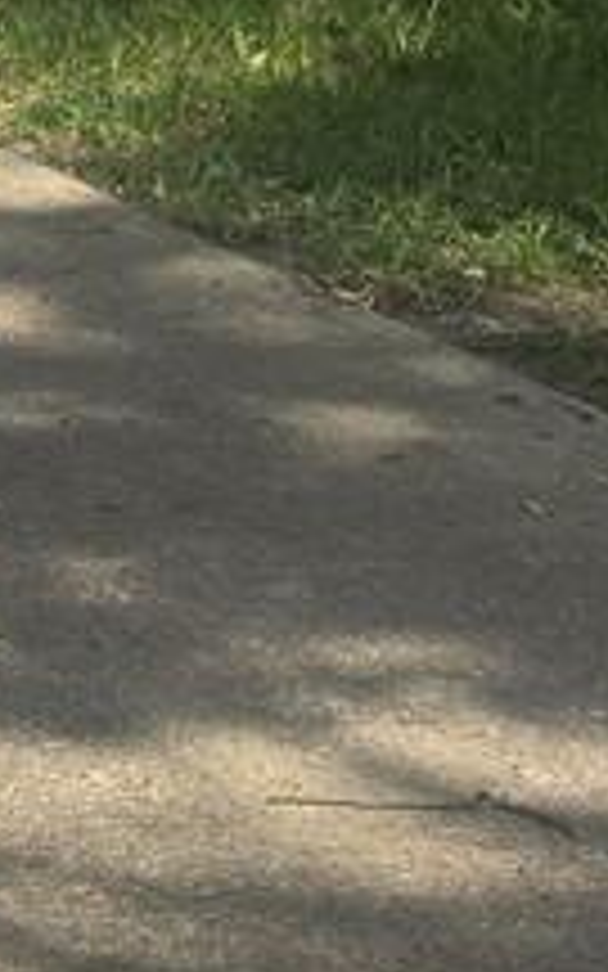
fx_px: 4799
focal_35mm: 181
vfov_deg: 11.1
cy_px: -518
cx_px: -563
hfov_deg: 7.0
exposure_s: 1/3446
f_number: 1.4
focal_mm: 6.5
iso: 64
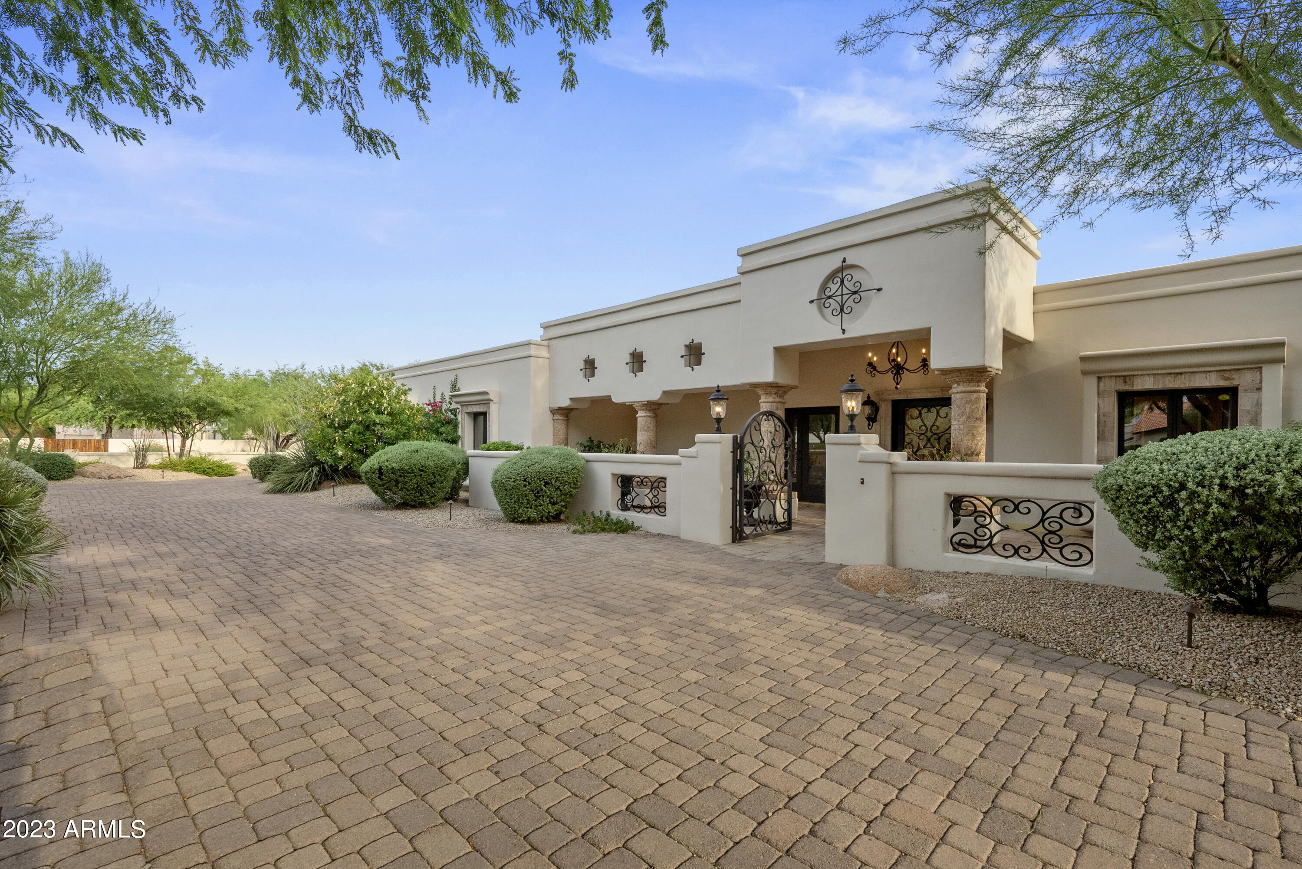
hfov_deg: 96.7
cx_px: 651
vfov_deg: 73.8
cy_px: 434
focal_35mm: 16
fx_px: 579
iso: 800
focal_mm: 16
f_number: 8
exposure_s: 1/500
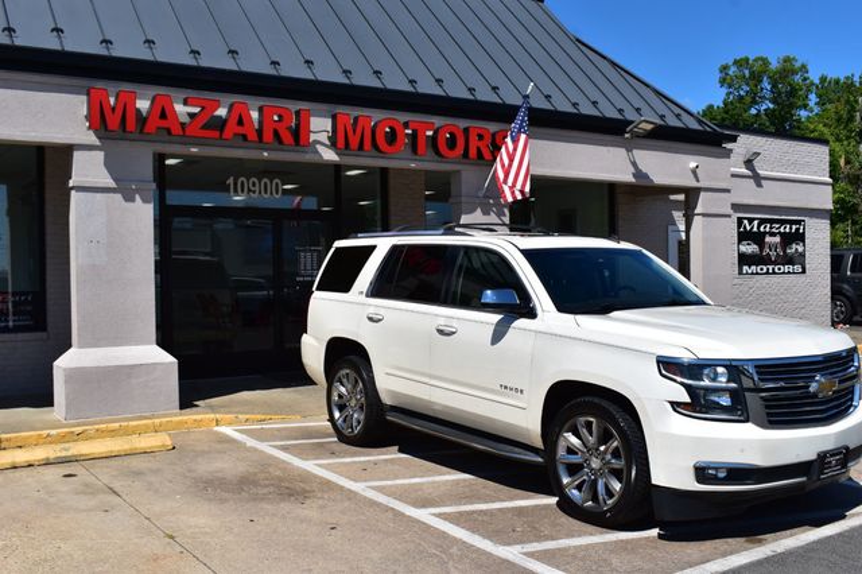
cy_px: 287
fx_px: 862
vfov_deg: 36.8
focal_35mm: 36
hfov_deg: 53.2
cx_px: 431
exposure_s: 1/500
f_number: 11
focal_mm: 24
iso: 200
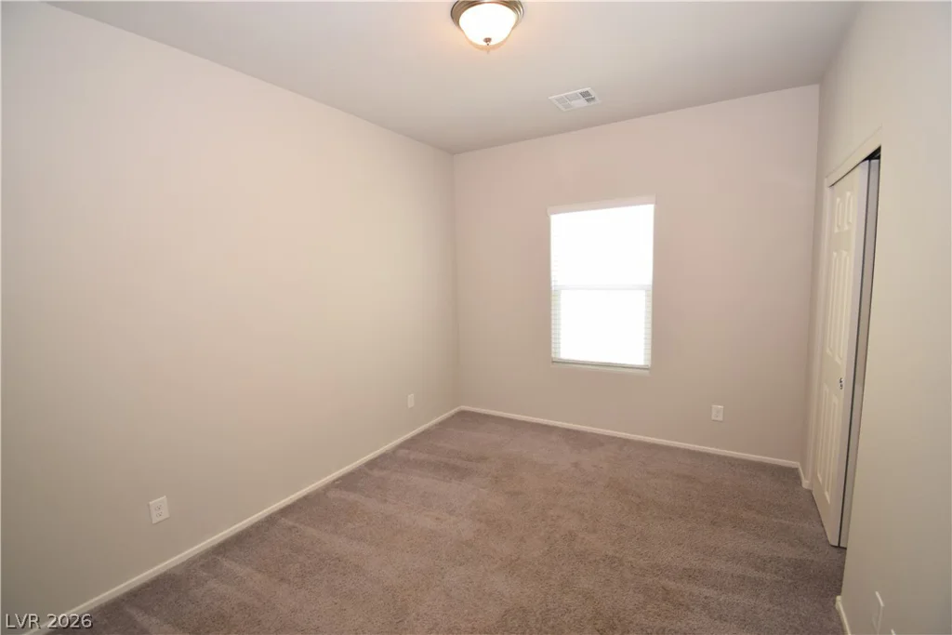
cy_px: 318
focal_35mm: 15
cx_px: 476
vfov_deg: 77.3
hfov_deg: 100.4
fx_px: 397
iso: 400
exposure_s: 1/20
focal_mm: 10
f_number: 5
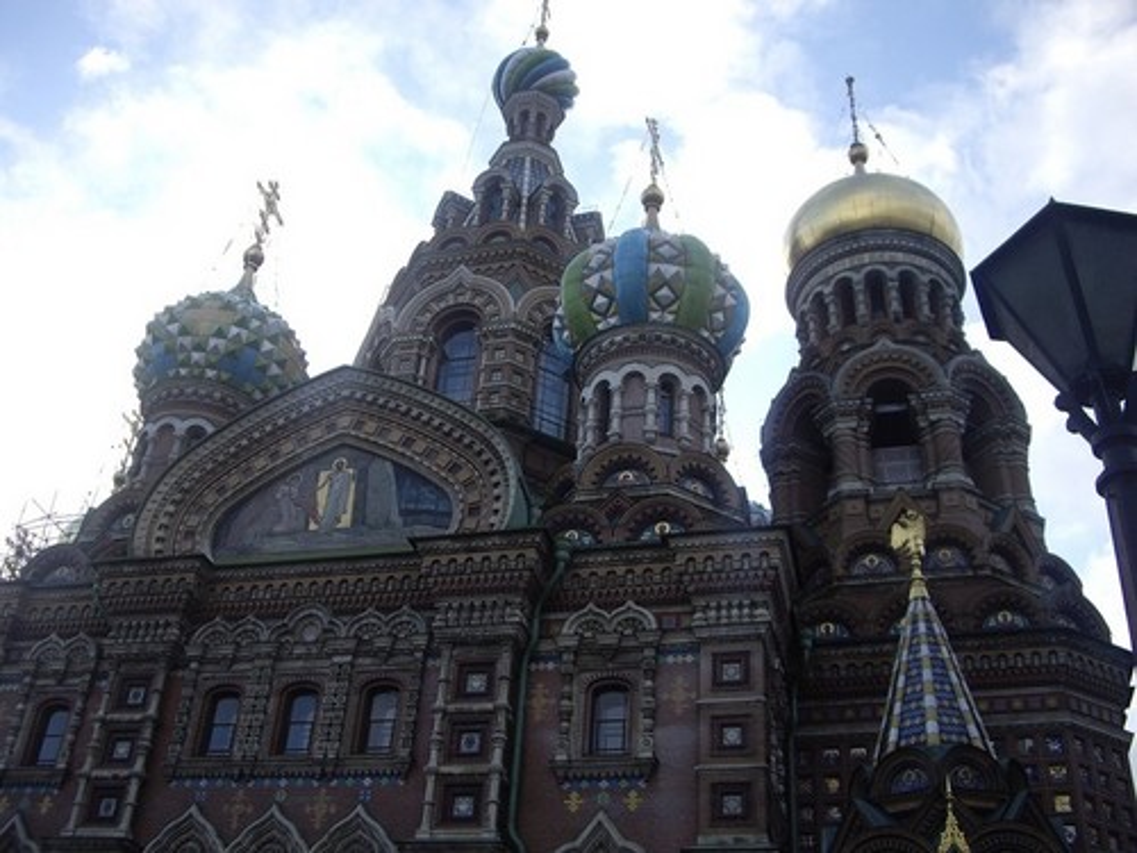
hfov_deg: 49.0
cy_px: 426
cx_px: 568
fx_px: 1248
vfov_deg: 37.7
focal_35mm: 38
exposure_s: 1/250
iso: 100
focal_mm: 7.9
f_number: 2.8
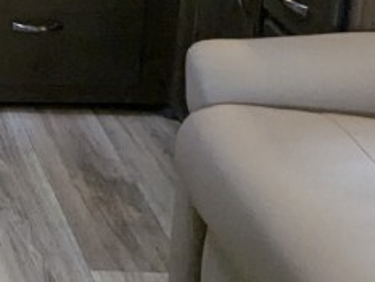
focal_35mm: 96
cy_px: -209
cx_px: -282
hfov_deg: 17.1
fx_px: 1041
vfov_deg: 13.9
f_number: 2.2
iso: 165
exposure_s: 1/79.7
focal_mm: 2.35
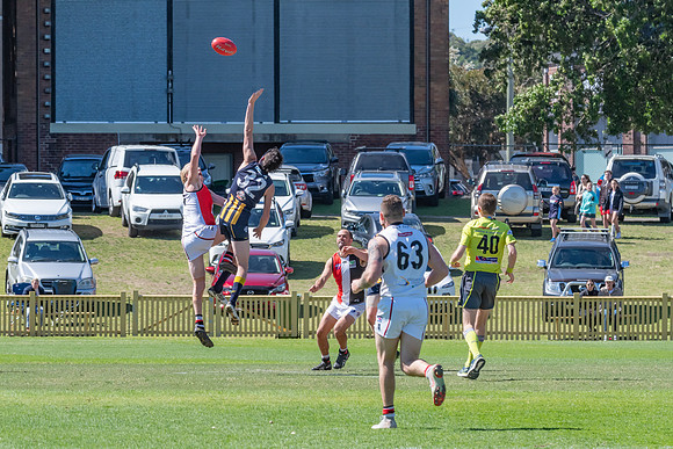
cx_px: 336
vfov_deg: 4.1
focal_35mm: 338
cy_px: 224
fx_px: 6323
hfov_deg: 6.1
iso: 800
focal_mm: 220
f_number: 13
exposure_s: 1/1000
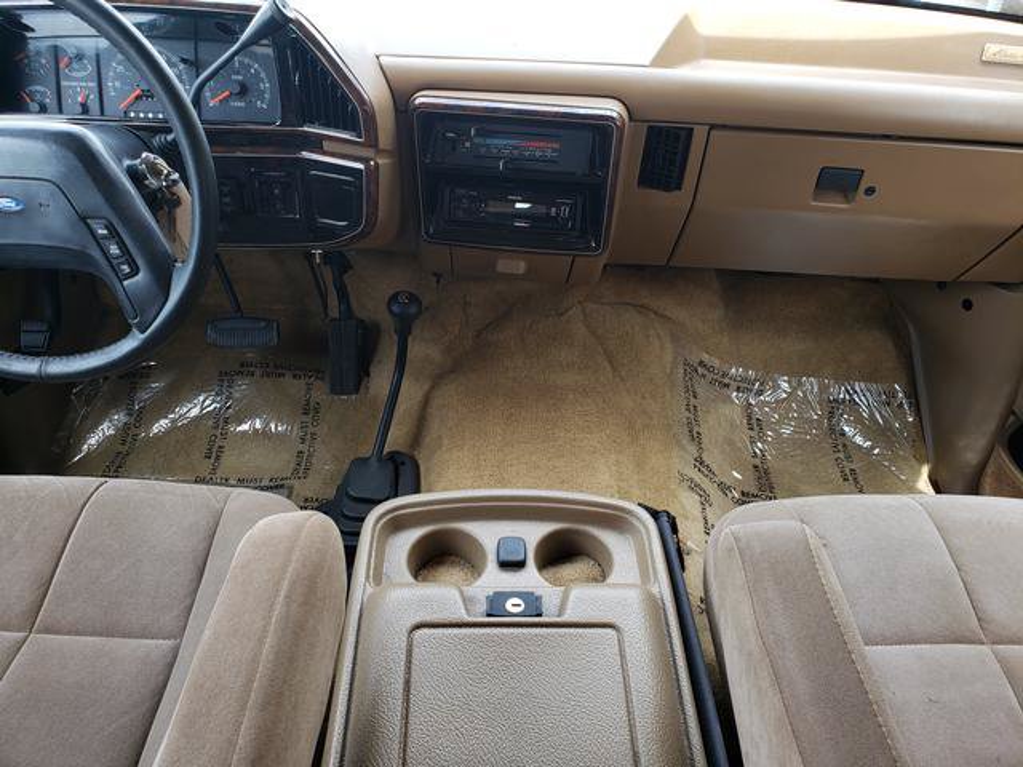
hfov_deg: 67.3
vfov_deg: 53.1
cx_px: 512
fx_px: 768
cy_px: 384
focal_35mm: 26
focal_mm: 4.3
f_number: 2.4
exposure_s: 1/60
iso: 50
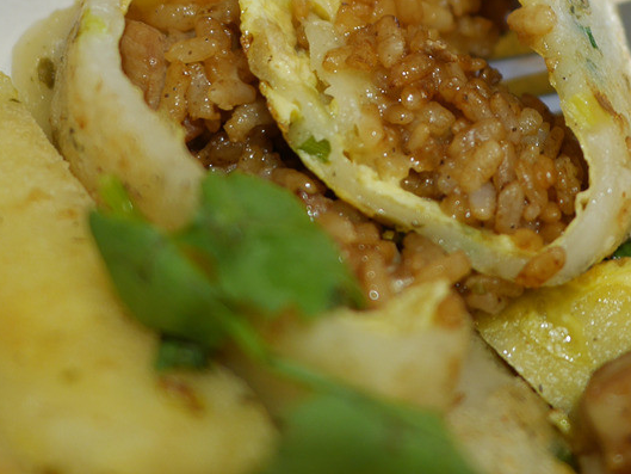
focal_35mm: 68
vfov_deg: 21.1
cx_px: 508
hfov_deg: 27.9
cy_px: 28
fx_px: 1240
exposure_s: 1/125
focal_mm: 15
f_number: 1.8
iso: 200
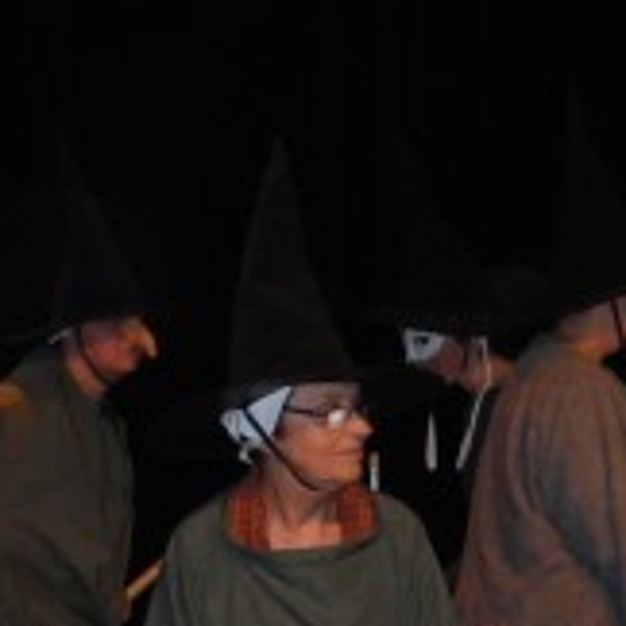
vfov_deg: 7.9
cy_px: 701
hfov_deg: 7.9
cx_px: 641
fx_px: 4524
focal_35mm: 221
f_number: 5.3
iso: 400
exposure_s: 1/80
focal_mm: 35
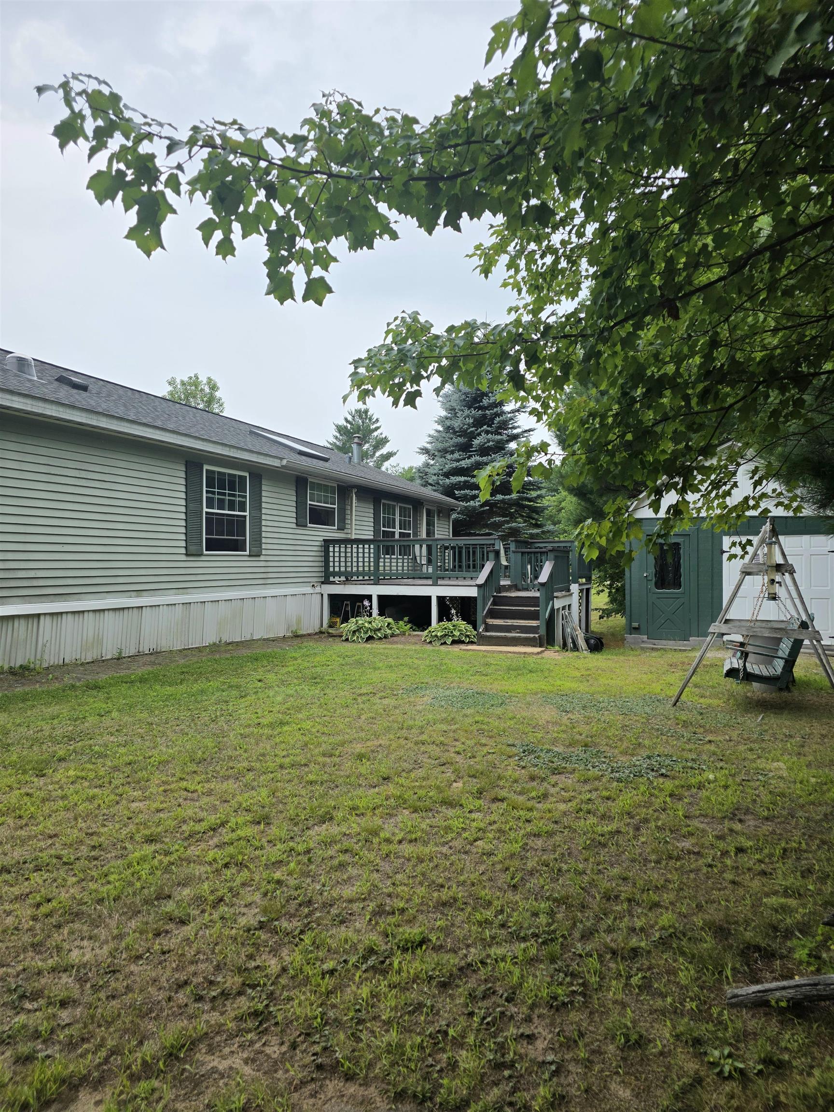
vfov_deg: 73.9
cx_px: 417
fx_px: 739
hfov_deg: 58.9
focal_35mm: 23
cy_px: 556
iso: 80
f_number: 1.7
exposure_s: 1/2000
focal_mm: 6.3
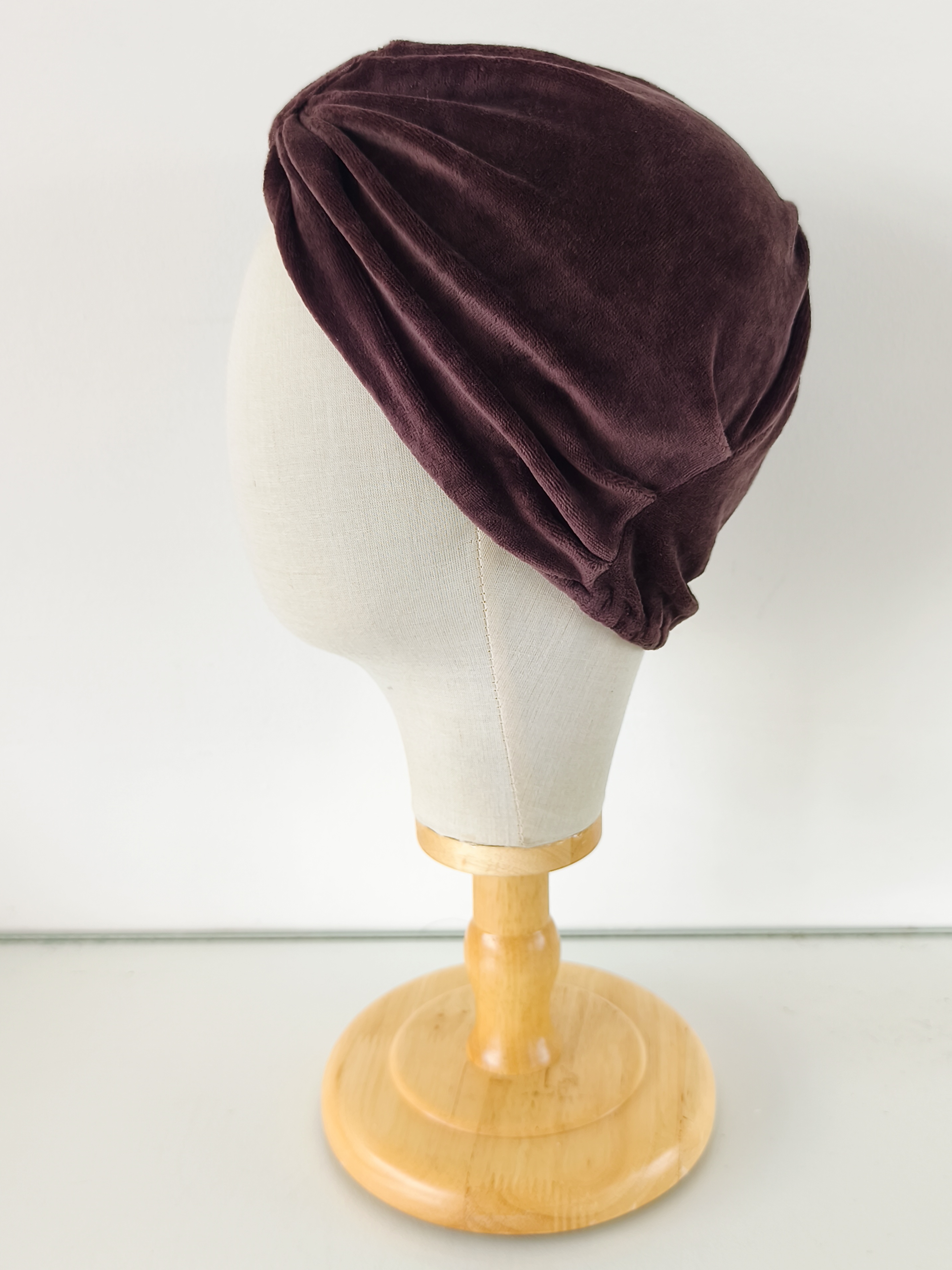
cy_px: 621
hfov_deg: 41.8
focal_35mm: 34
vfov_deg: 54.0
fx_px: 1247
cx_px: 496
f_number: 1.65
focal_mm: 6.14
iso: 50
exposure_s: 1/40
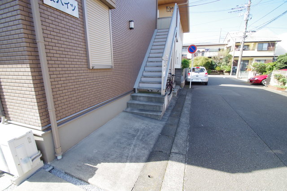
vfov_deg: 77.4
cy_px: 96
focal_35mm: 15
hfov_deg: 100.4
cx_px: 144
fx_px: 120
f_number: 6.3
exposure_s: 1/160
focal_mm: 10
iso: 200
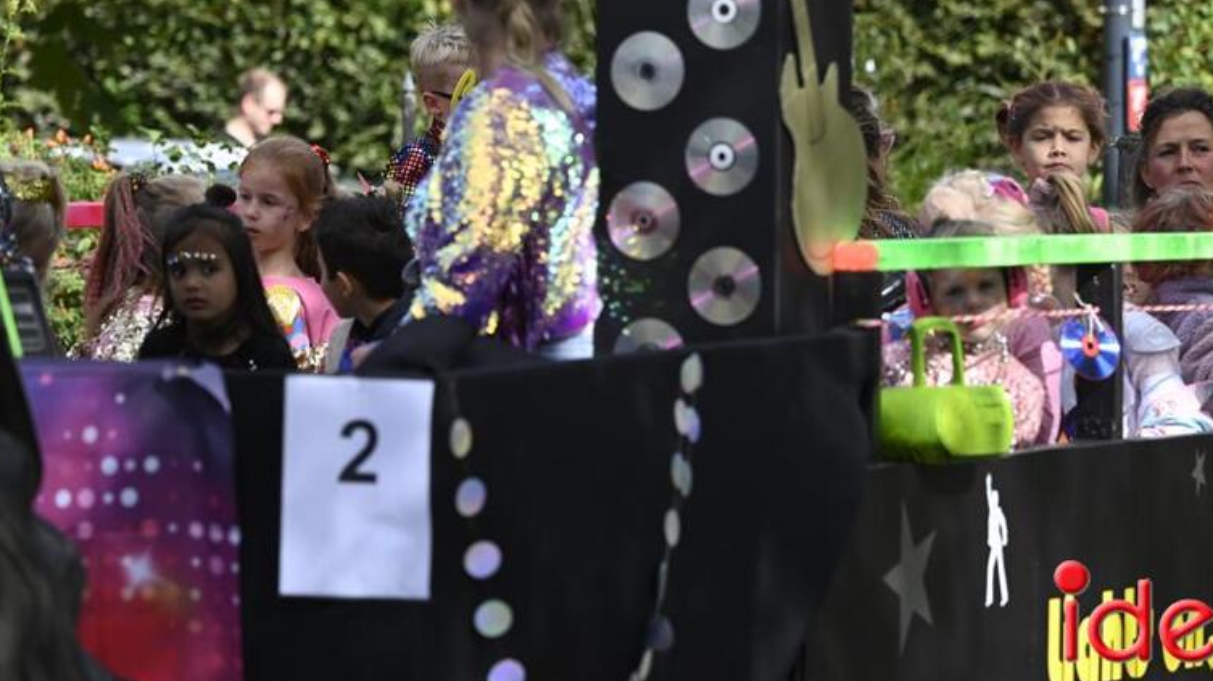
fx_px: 8424
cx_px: 641
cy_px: 210
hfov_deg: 8.2
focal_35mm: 262
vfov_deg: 4.6
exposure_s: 1/1000
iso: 320
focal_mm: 190
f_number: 5
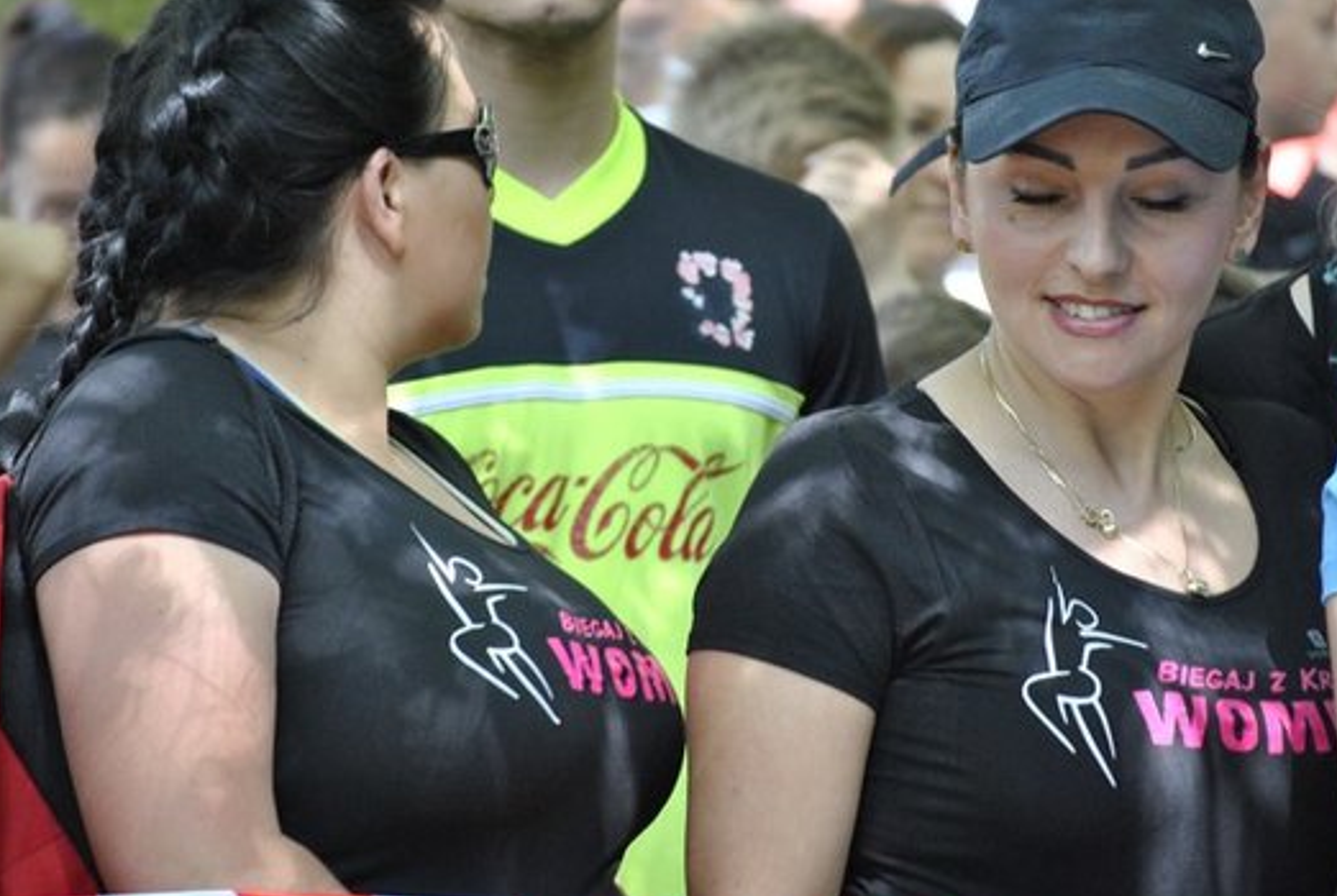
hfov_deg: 8.8
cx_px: 725
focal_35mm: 234
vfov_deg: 5.9
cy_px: 428
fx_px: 8691
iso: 800
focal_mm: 125
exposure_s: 1/125
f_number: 4.8
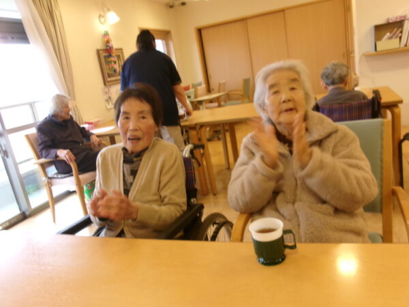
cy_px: 154
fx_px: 331
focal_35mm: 28
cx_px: 204
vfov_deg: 49.7
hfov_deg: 63.4
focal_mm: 5.1
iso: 256
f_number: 3.9
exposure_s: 1/34
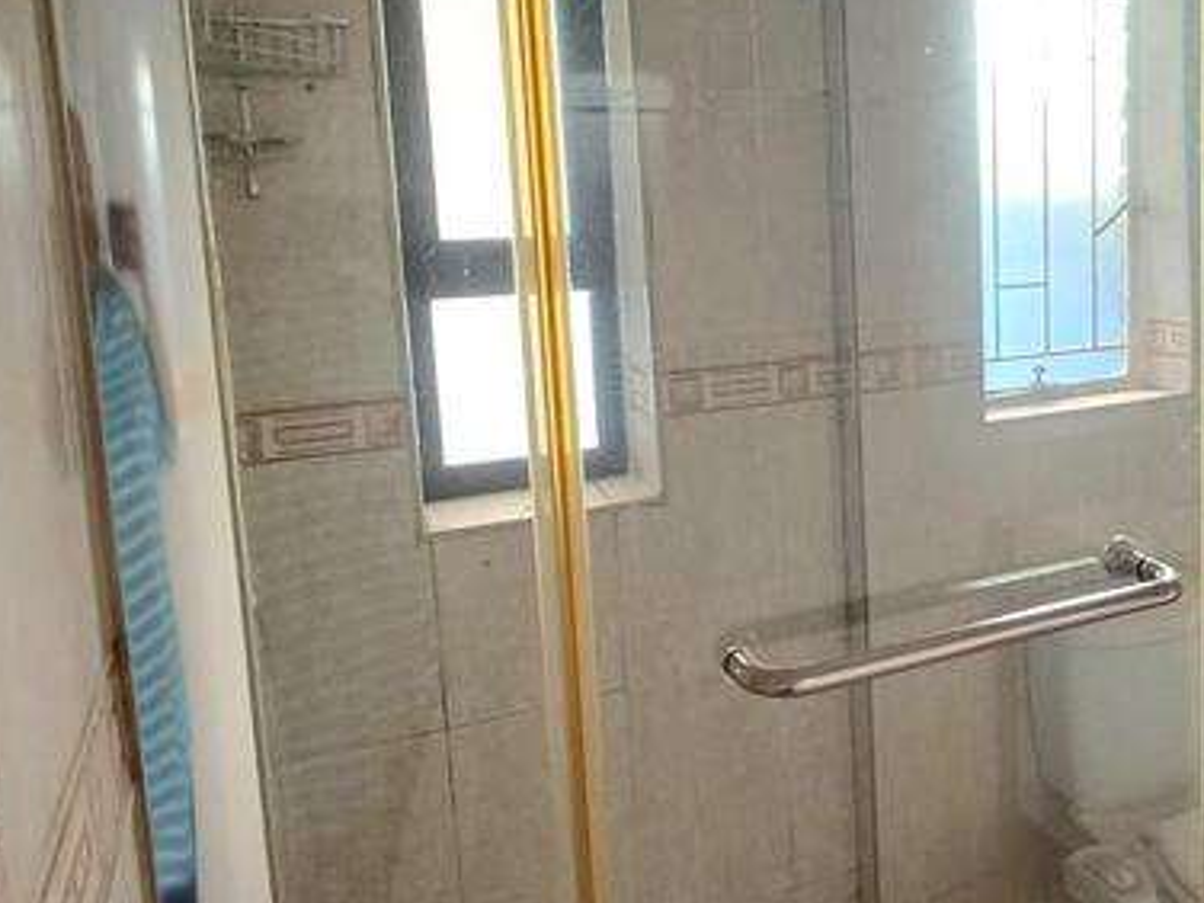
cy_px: 355
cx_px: 900
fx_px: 1183
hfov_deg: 51.7
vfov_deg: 41.6
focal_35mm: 34
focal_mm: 1.64
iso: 200
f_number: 2.2
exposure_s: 1/33.4
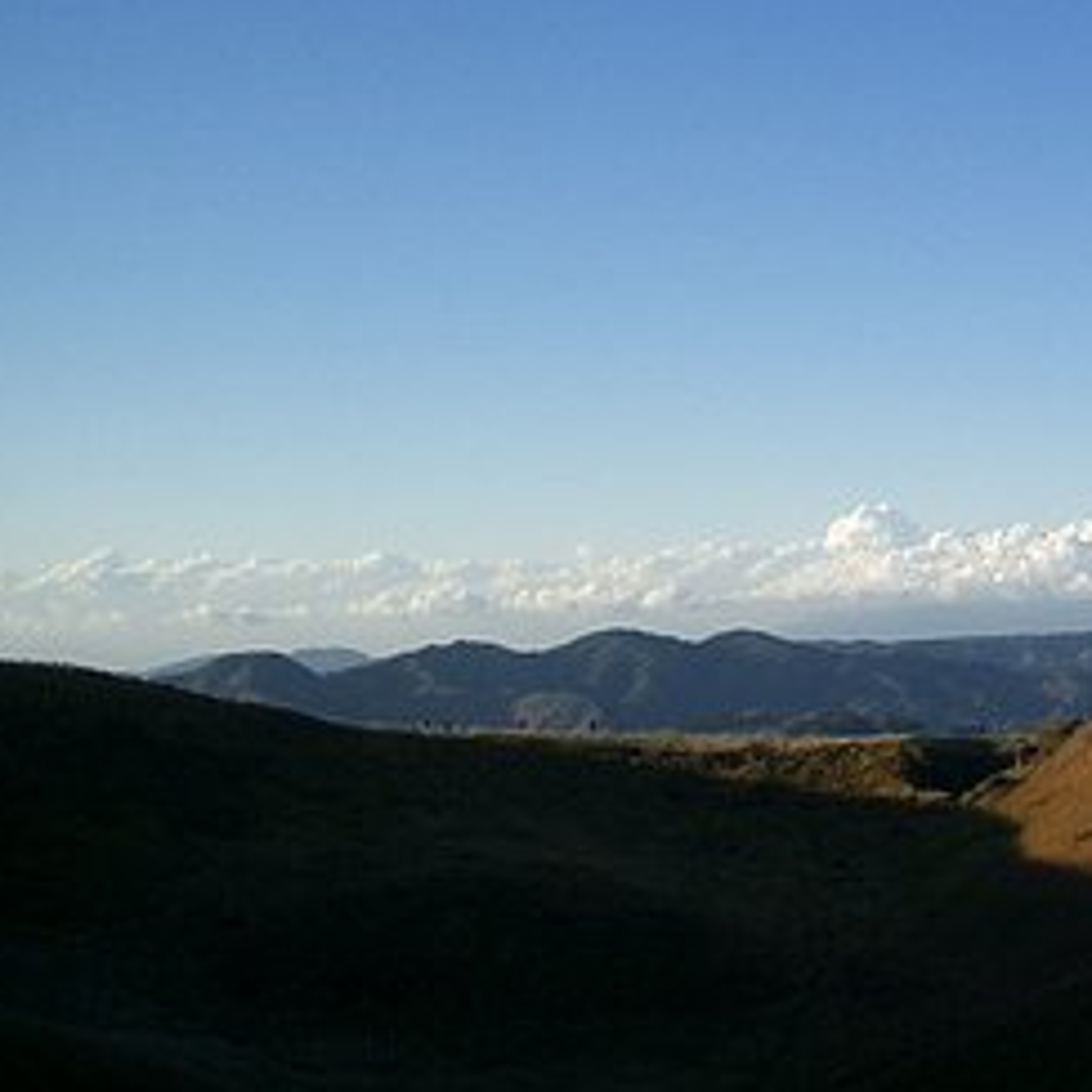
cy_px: 345
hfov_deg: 25.1
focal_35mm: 65
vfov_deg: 26.3
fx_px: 2320
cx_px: 1114
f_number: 4.3
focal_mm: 5.8
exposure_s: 1/320
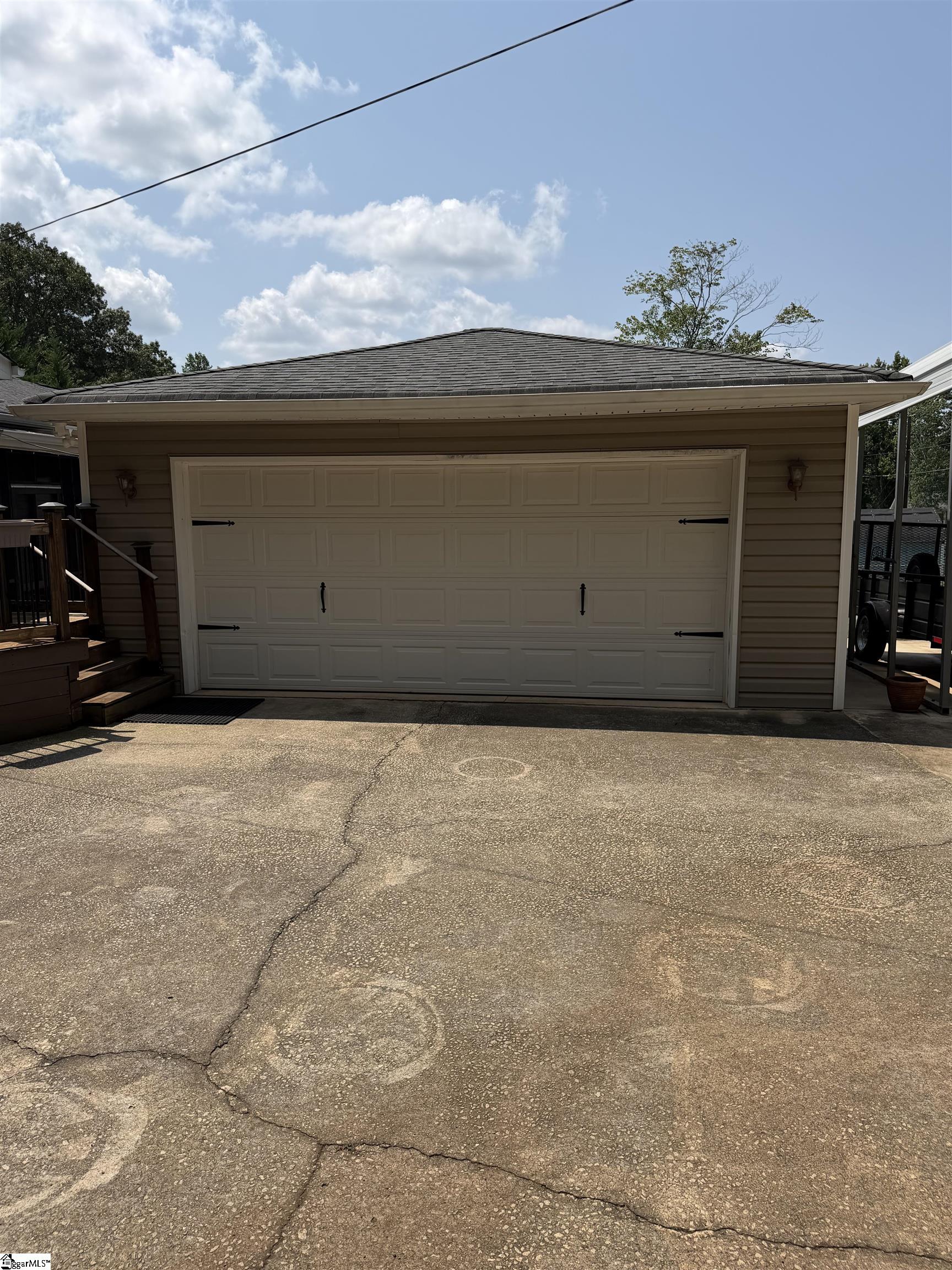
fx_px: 880
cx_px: 476
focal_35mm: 24
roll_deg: +0.8
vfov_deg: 71.6
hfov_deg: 56.8
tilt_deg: -7.6
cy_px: 635
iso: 80
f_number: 1.78
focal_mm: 6.76
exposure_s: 1/6711
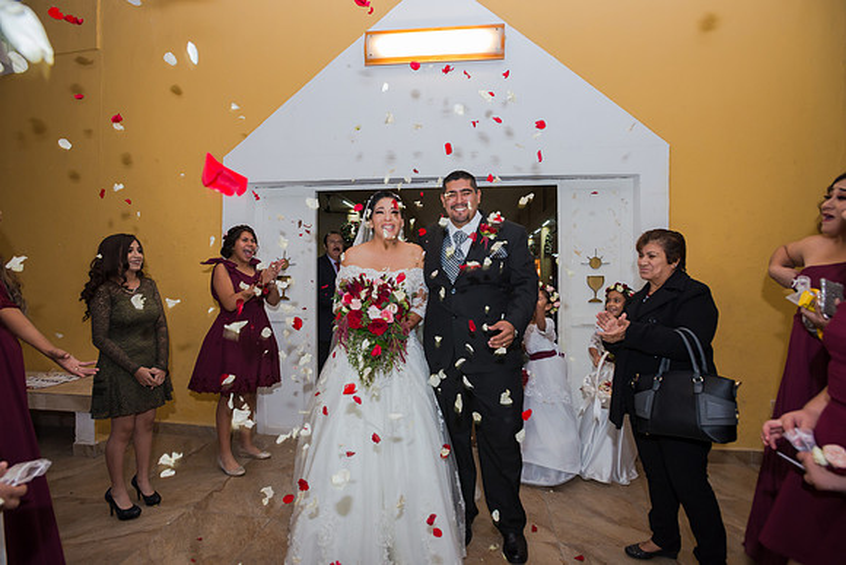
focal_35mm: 17
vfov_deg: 70.5
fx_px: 400
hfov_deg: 93.3
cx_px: 423
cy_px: 282
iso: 1600
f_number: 3.5
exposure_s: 1/100
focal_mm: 17
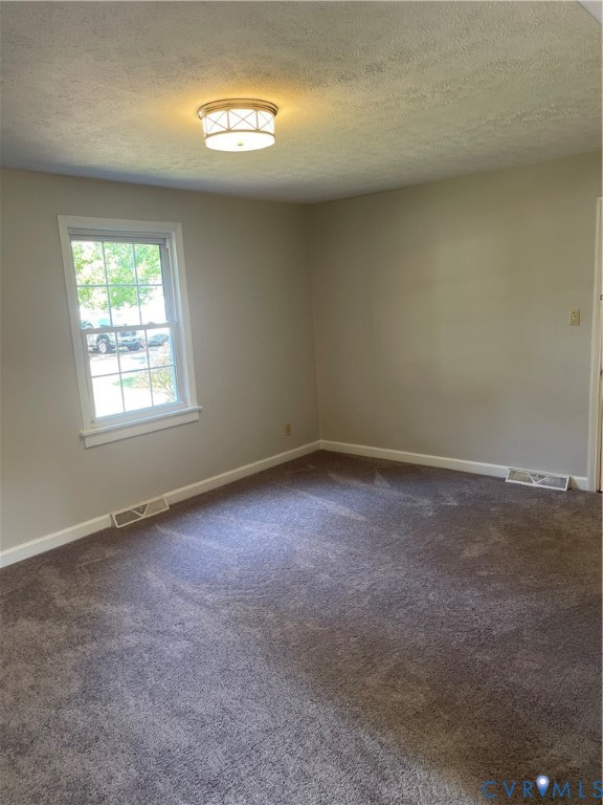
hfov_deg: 53.1
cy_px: 402
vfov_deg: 67.3
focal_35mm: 26
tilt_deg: -7.0
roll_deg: +3.1
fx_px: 604
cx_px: 302
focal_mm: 4.2
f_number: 1.6
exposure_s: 1/60
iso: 80
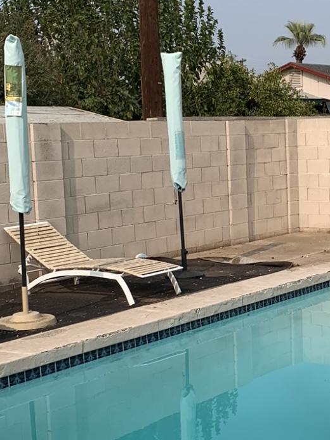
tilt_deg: -5.8
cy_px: 252
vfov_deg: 26.0
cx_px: 303
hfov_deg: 19.3
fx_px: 953
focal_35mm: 75
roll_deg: +1.8
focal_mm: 4.25
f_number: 1.8
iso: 25
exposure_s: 1/3086
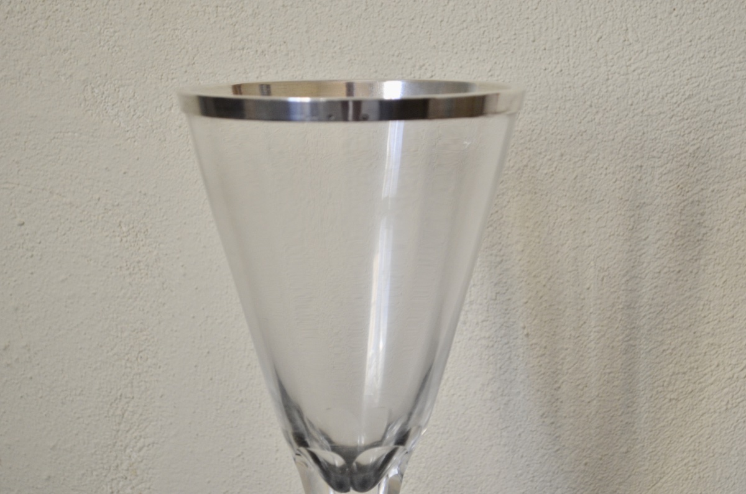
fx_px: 1706
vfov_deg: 16.5
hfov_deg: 24.7
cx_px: 373
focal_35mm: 82
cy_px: 247
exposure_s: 1/60
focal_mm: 55
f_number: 5.6
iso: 800
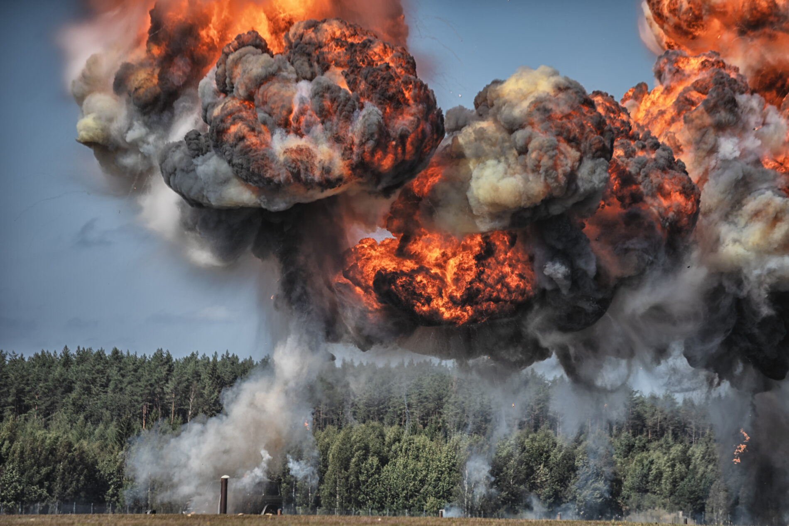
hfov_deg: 10.3
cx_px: 394
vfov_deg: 6.9
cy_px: 263
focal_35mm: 200
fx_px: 4383
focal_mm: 200
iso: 160
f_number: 4
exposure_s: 1/2000
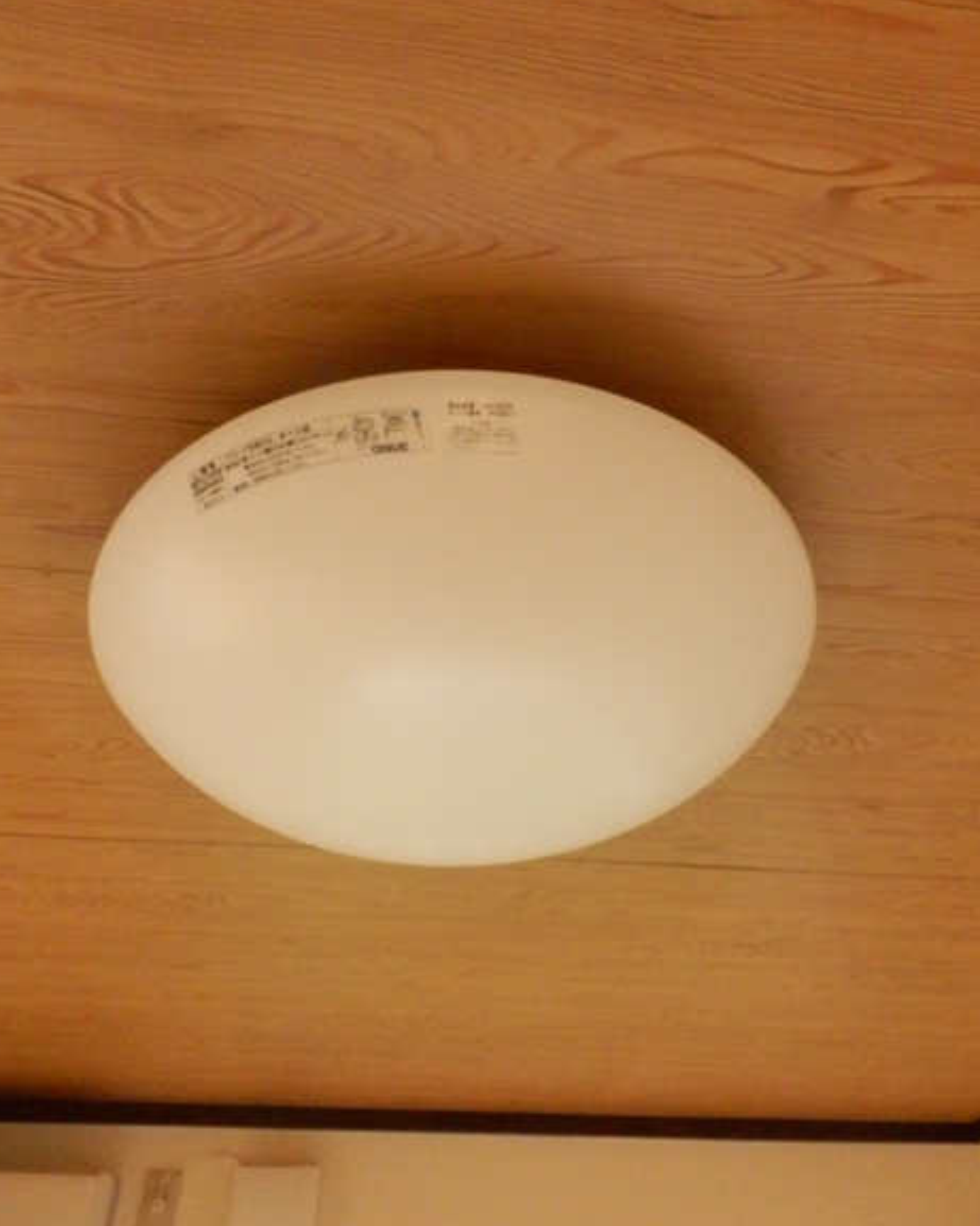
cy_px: 584
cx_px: 493
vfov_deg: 66.0
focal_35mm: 26
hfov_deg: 54.9
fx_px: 943
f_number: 3
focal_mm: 4.2
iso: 1600
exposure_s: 1/60
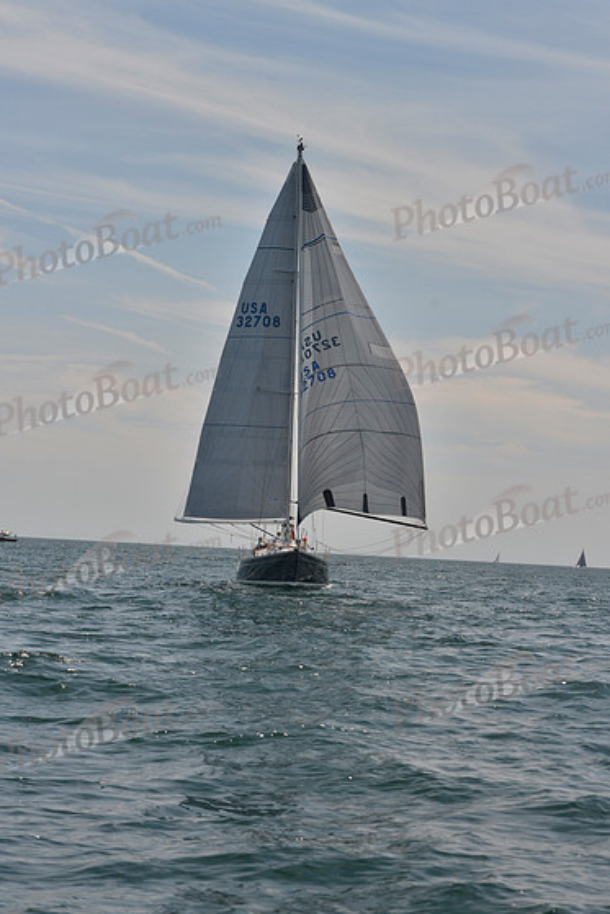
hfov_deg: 16.5
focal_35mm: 83
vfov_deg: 24.5
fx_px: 2108
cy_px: 458
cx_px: 307
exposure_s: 1/800
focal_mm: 80
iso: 400
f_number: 8
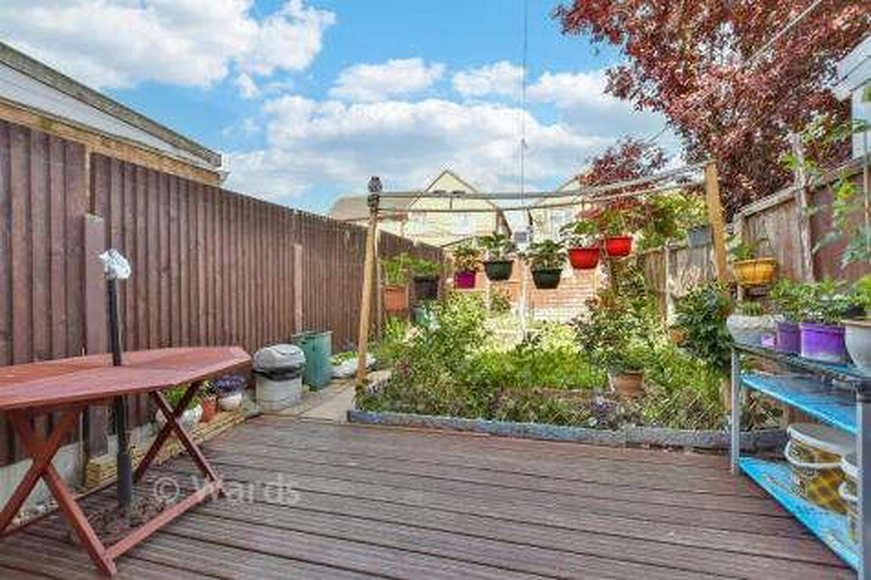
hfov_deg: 100.4
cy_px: 290
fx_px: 363
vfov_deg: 77.3
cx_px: 436
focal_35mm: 15
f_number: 5.6
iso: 500
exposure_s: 1/125
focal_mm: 10
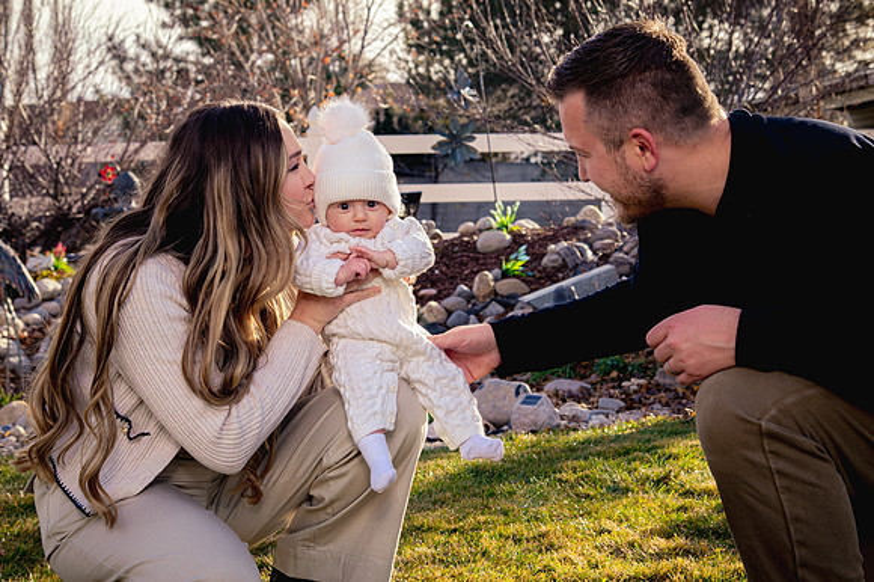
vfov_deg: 20.0
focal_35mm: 68
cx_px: 470
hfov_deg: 29.7
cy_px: 251
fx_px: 1650
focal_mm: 58
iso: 500
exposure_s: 1/250
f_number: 8
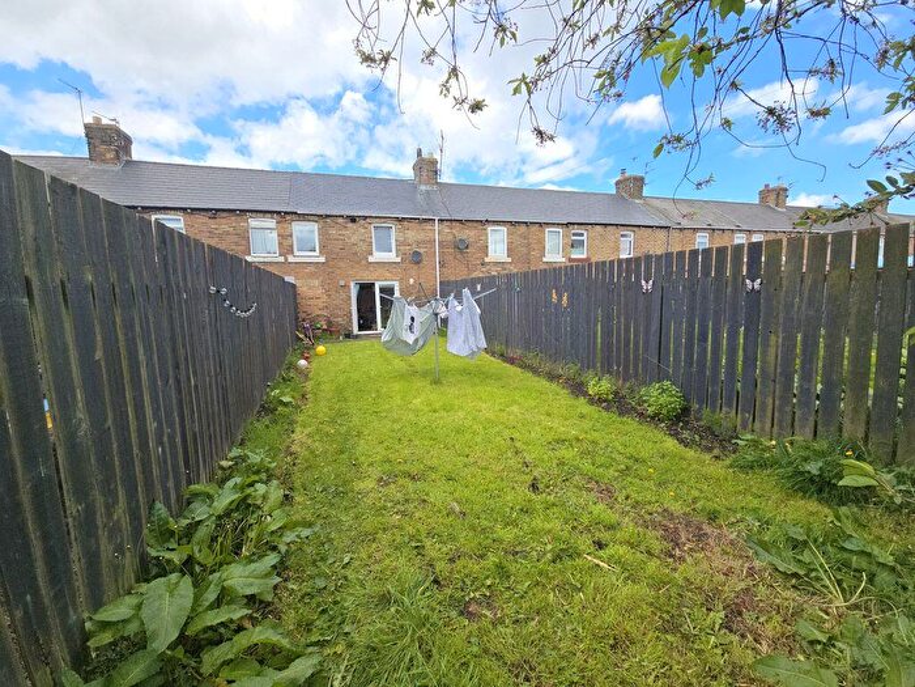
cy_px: 344
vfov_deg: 89.9
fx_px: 344
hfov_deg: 106.2
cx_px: 458
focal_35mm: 13
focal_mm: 2.2
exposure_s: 1/845
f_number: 2.2
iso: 50
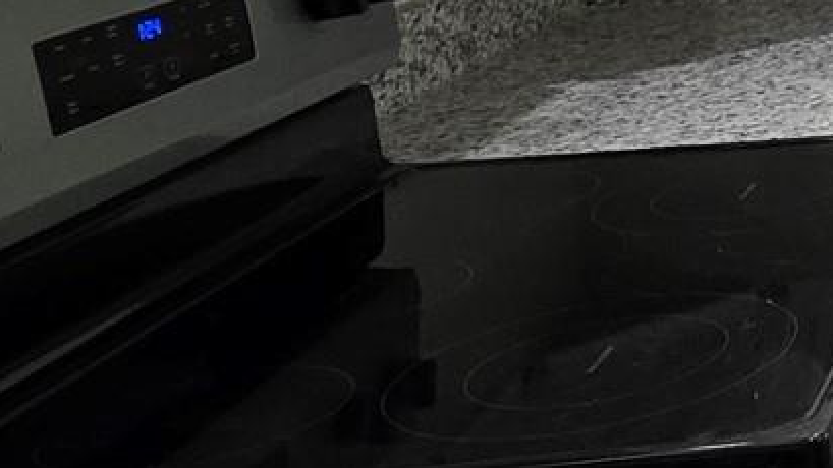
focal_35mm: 71
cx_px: 1530
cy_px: -171
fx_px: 1568
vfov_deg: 16.0
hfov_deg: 20.3
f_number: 1.9
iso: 200
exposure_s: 1/120
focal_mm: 2.2
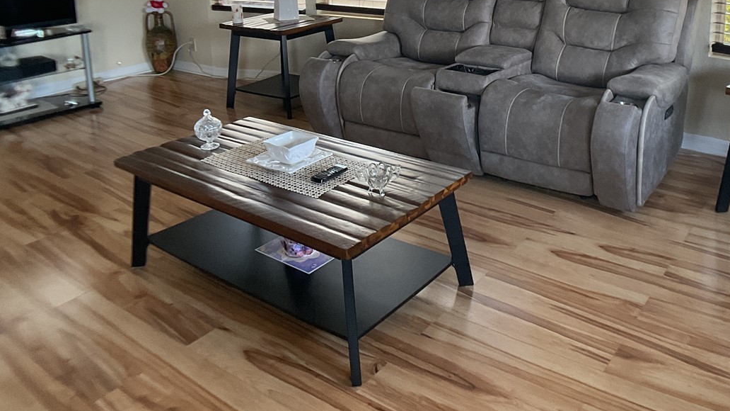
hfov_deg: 41.5
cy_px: 41
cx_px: 498
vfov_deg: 23.8
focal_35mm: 49
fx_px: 948
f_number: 1.8
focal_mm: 3
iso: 50
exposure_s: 1/60
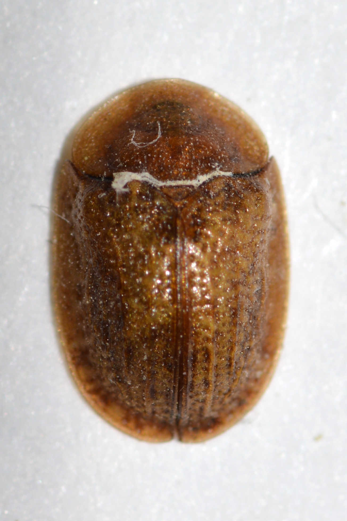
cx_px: 174
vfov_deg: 13.7
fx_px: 2169
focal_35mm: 150
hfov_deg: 9.1
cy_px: 260
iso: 100
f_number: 20
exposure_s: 1/200
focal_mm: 100
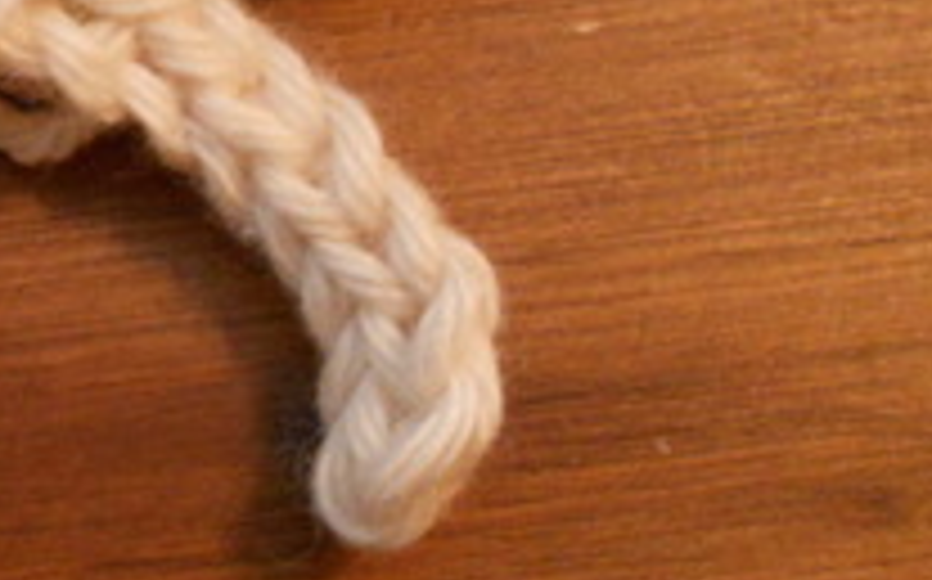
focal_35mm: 93
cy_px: -25
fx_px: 2360
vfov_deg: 13.8
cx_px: -70
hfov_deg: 21.3
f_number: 3.5
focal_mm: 5.8
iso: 400
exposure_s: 1/20
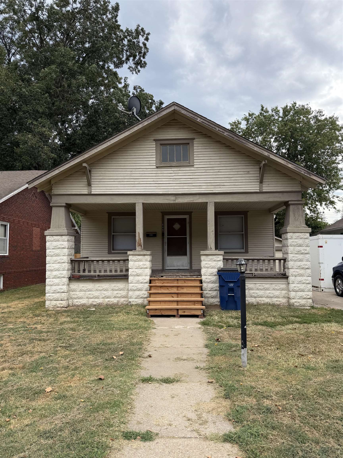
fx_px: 317
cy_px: 229
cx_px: 172
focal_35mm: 24
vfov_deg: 71.6
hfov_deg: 56.8
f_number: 1.78
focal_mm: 6.76
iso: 80
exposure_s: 1/1410
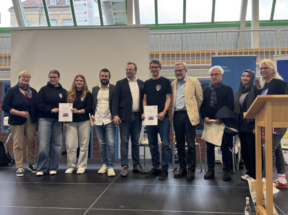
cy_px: 108
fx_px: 199
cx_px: 144
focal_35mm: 24
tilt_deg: +1.8
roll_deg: -0.1
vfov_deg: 56.7
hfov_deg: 71.7
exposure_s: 1/121
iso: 160
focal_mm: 6.76
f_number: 1.78
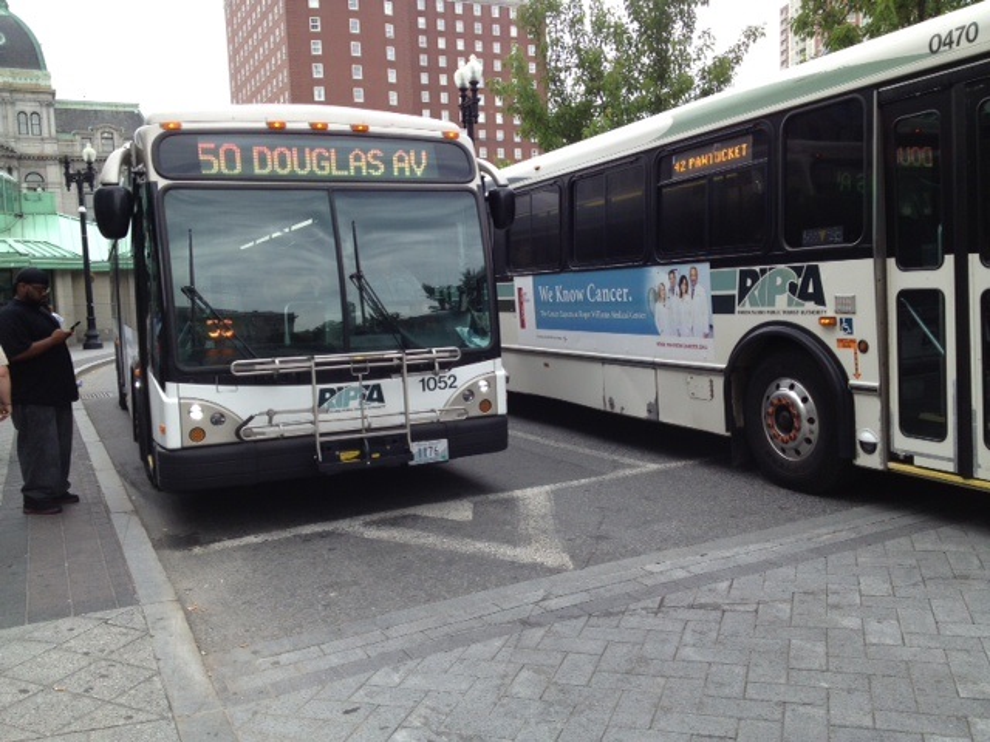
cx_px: 495
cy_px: 371
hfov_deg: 52.6
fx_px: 1001
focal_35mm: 35
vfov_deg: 40.7
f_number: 2.4
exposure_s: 1/268
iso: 64
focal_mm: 4.28
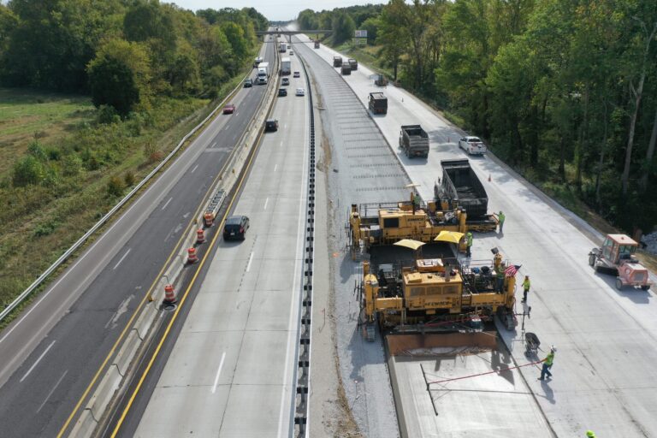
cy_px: 219
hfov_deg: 65.5
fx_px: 511
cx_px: 328
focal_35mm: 28
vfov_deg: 46.4
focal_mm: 10.26
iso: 100
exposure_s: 1/80
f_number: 4
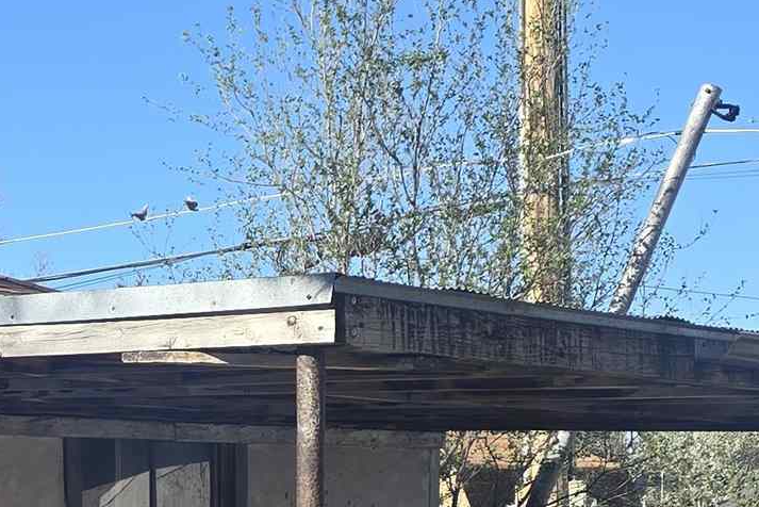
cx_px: -209
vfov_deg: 12.8
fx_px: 2172
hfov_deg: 18.5
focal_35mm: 103
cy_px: 677
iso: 12
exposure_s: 1/479
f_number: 1.7
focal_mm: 6.3
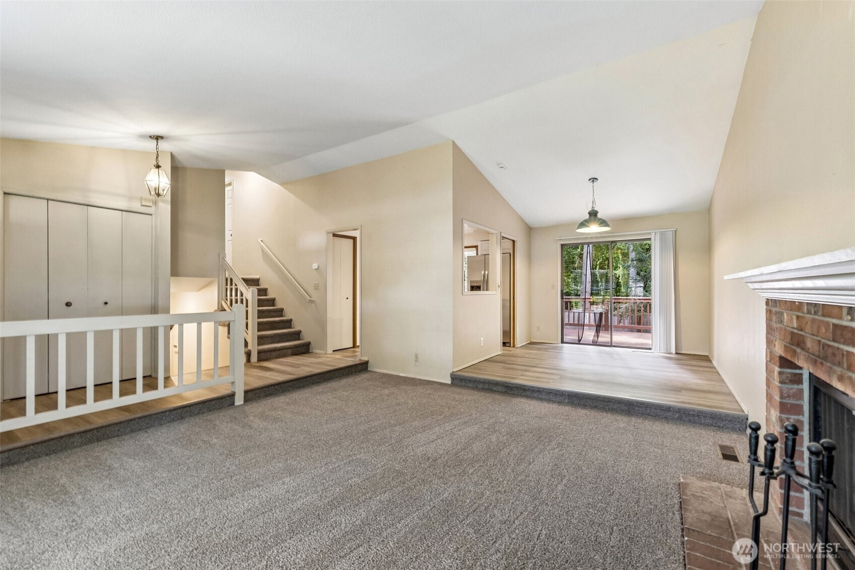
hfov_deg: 100.4
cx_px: 428
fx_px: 356
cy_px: 285
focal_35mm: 15
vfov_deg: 77.3
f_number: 9
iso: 250
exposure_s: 1/2.5
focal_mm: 10
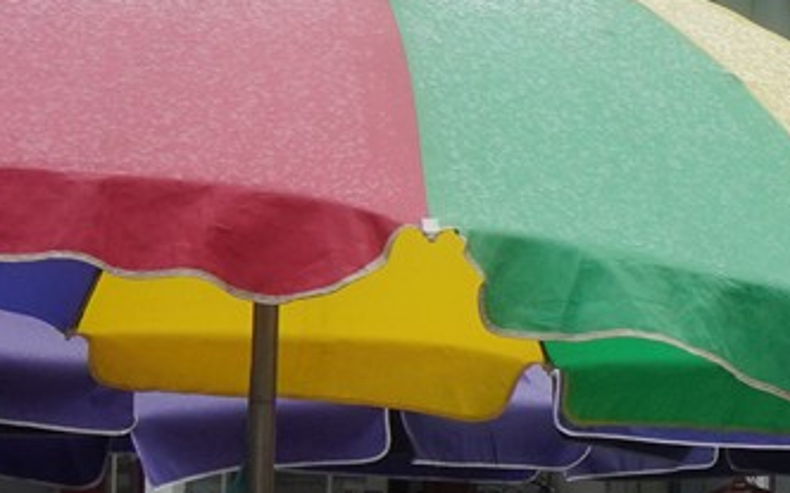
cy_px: 326
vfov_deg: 6.1
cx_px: 2311
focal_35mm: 215
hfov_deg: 8.3
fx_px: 4626
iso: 800
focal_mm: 35
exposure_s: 1/100
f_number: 11
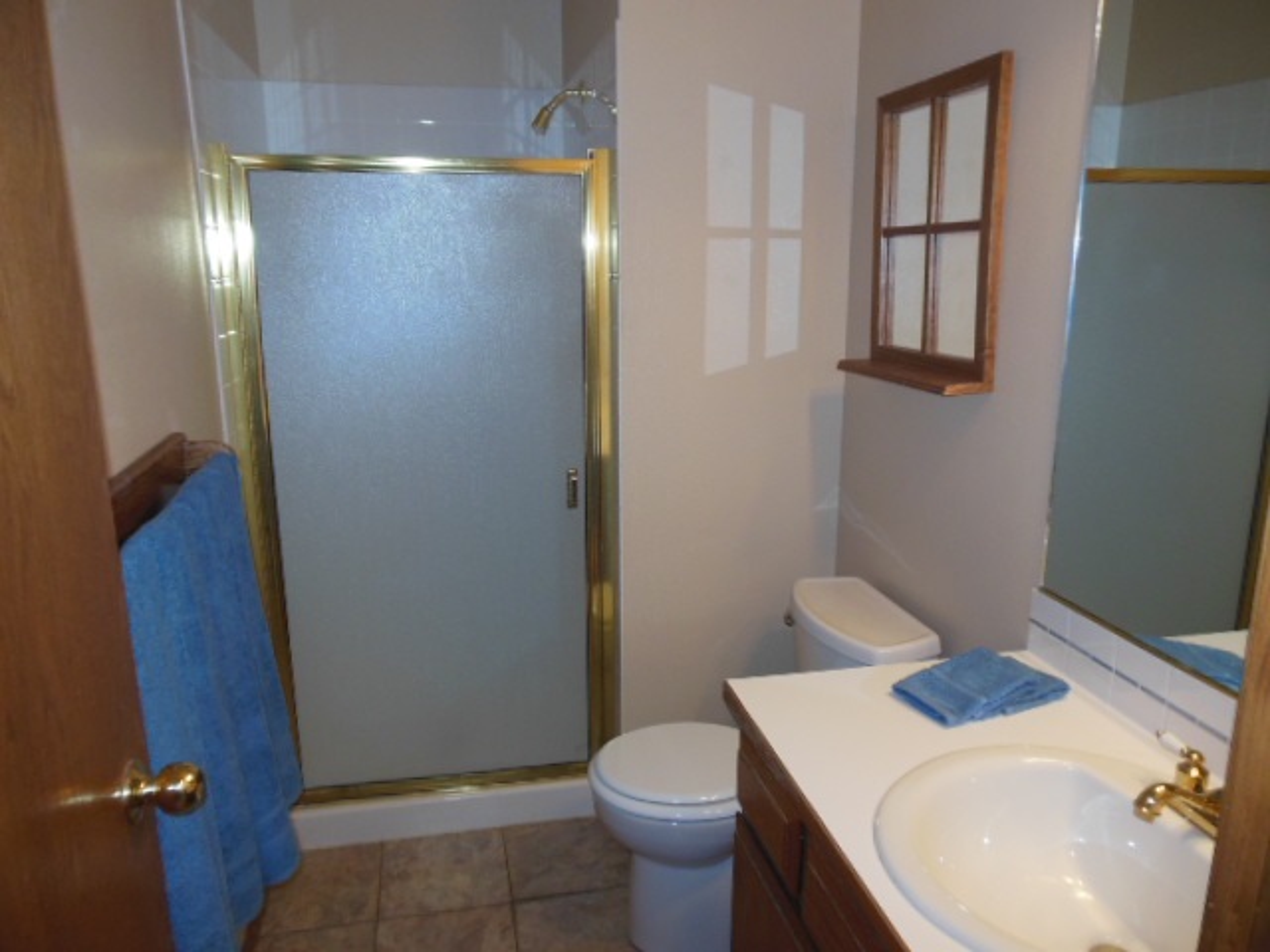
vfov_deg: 54.9
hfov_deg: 69.4
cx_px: 635
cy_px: 476
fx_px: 917
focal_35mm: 25
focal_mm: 4.5
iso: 200
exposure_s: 1/25
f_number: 3.2
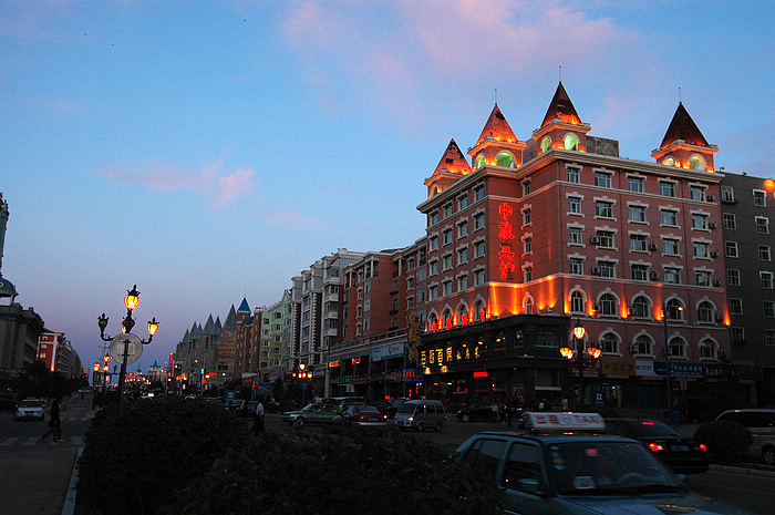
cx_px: 388
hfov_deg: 53.2
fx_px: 774
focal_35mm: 36
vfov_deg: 36.8
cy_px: 258
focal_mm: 24
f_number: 5.6
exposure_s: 1/100
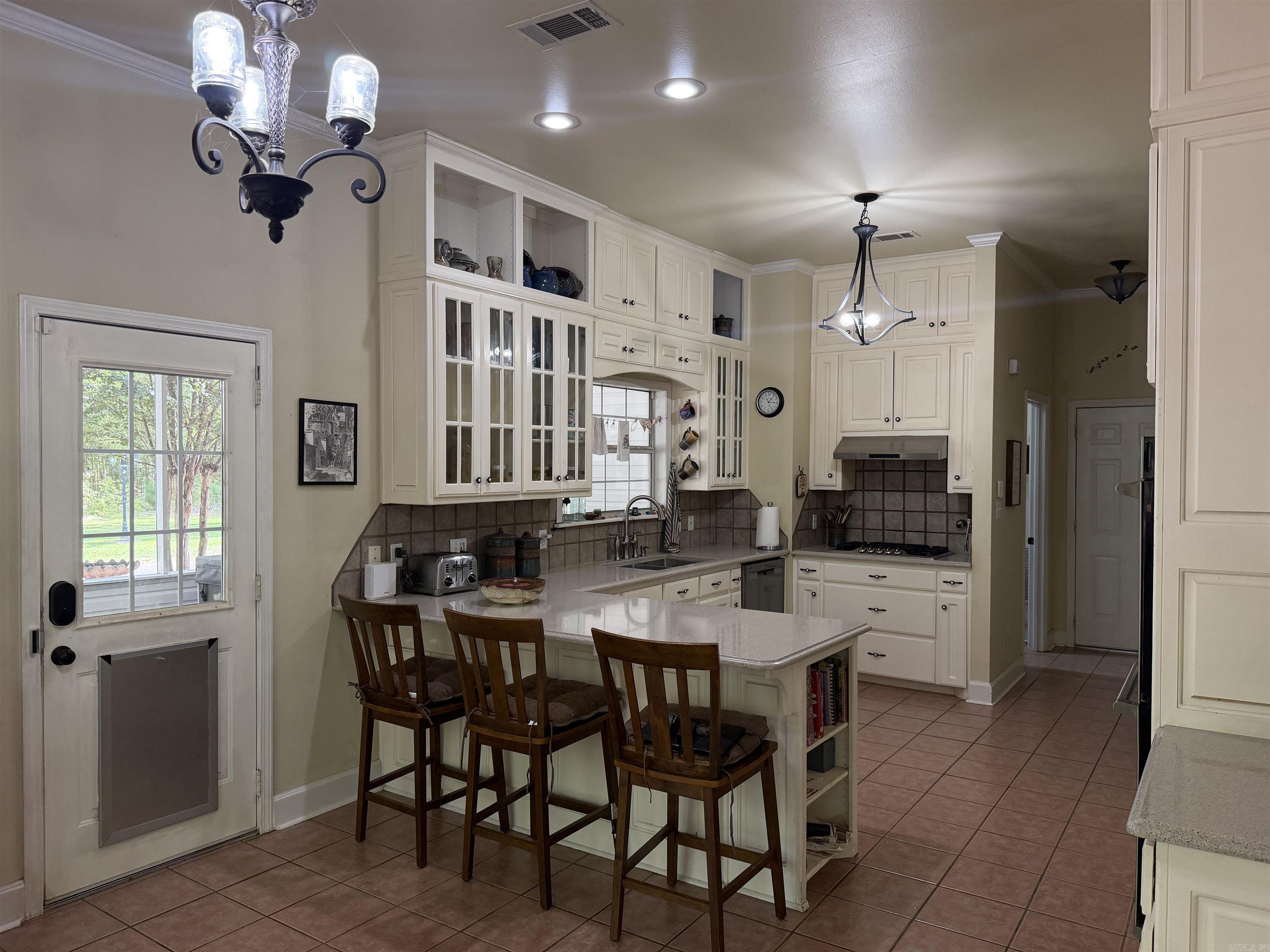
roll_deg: +0.0
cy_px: 476
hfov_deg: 71.6
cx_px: 635
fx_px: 881
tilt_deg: -1.0
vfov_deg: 56.8
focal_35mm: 24
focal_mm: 6.76
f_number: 1.78
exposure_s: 1/143
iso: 200
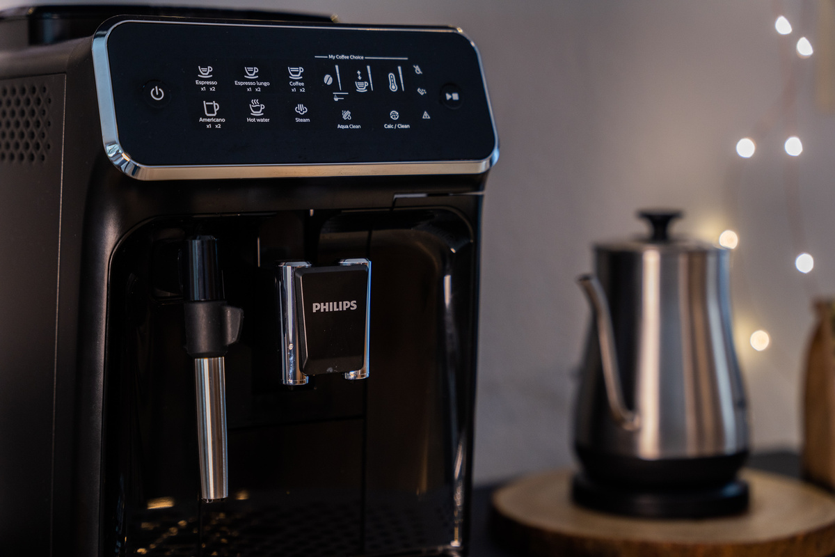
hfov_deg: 28.8
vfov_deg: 19.5
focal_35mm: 70
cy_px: 278
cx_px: 418
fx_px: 1623
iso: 1000
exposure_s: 1/60
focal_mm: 70
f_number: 2.8
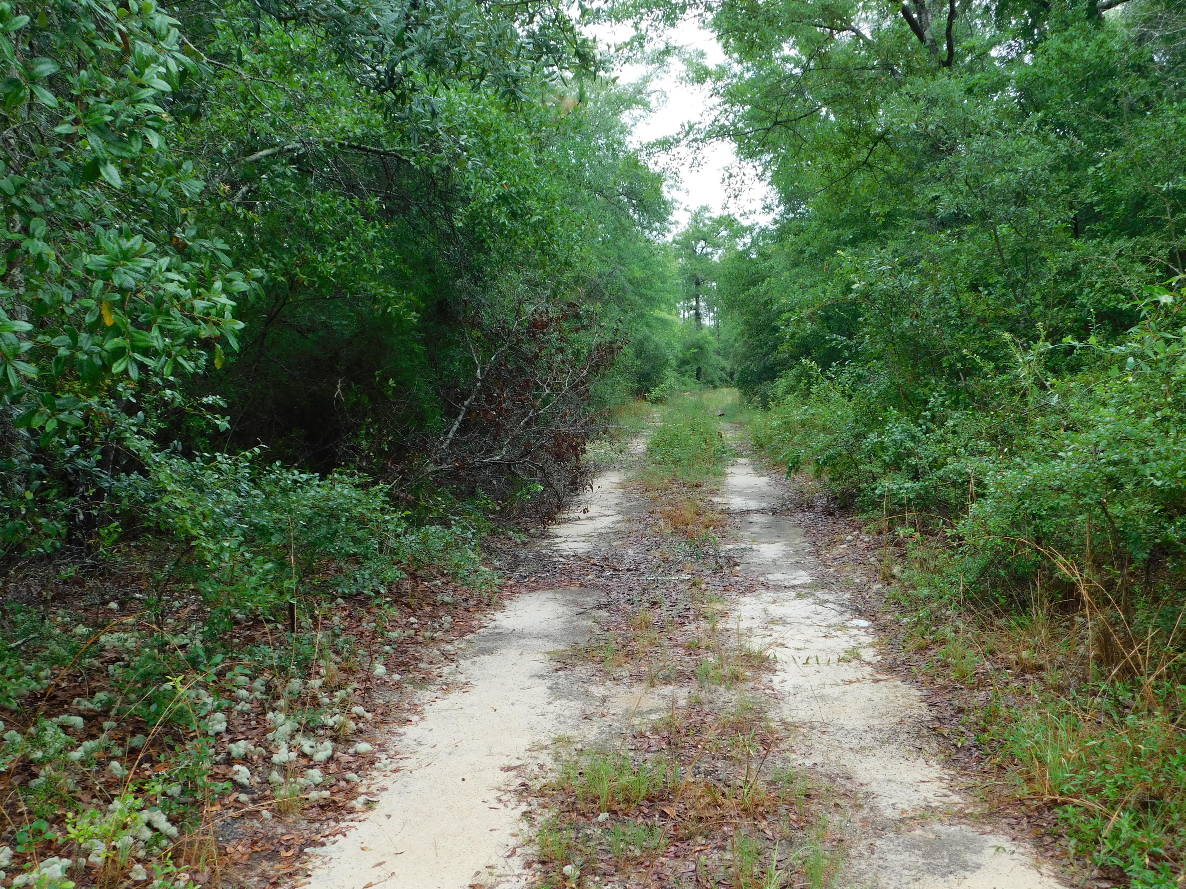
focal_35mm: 36
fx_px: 1233
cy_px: 444
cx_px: 593
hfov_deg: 51.4
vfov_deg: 39.7
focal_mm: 6.3
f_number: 3.5
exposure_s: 1/160
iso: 125
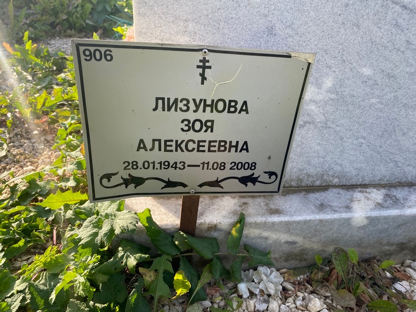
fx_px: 312
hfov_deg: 67.3
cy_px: 156
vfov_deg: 53.1
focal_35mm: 26
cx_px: 208
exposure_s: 1/588
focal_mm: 4.25
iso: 32
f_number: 1.8
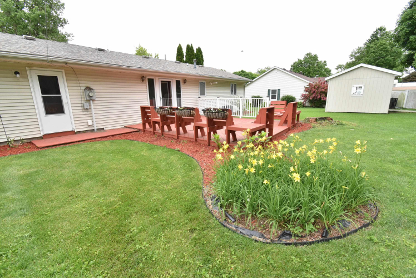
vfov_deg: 77.4
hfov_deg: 100.3
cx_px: 208
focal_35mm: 15
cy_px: 139
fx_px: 173
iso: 400
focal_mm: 10
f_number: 10
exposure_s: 1/100
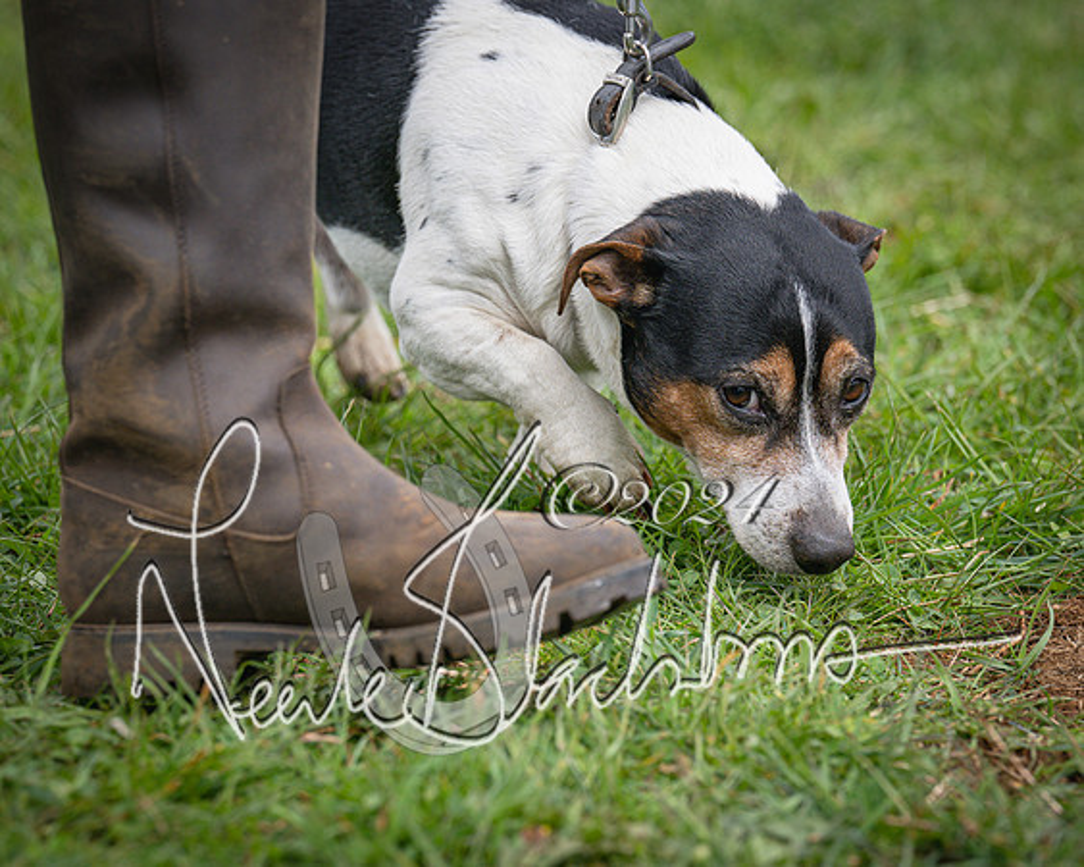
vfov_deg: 6.2
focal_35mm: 248
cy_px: 616
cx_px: 574
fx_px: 7955
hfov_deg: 7.8
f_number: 4
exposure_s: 1/2000
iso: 400
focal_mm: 155
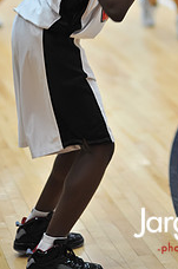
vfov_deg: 12.1
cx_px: 116
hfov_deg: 8.1
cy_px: 5
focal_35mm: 168
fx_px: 1252
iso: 1250
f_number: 2
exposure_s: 1/500
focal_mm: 85
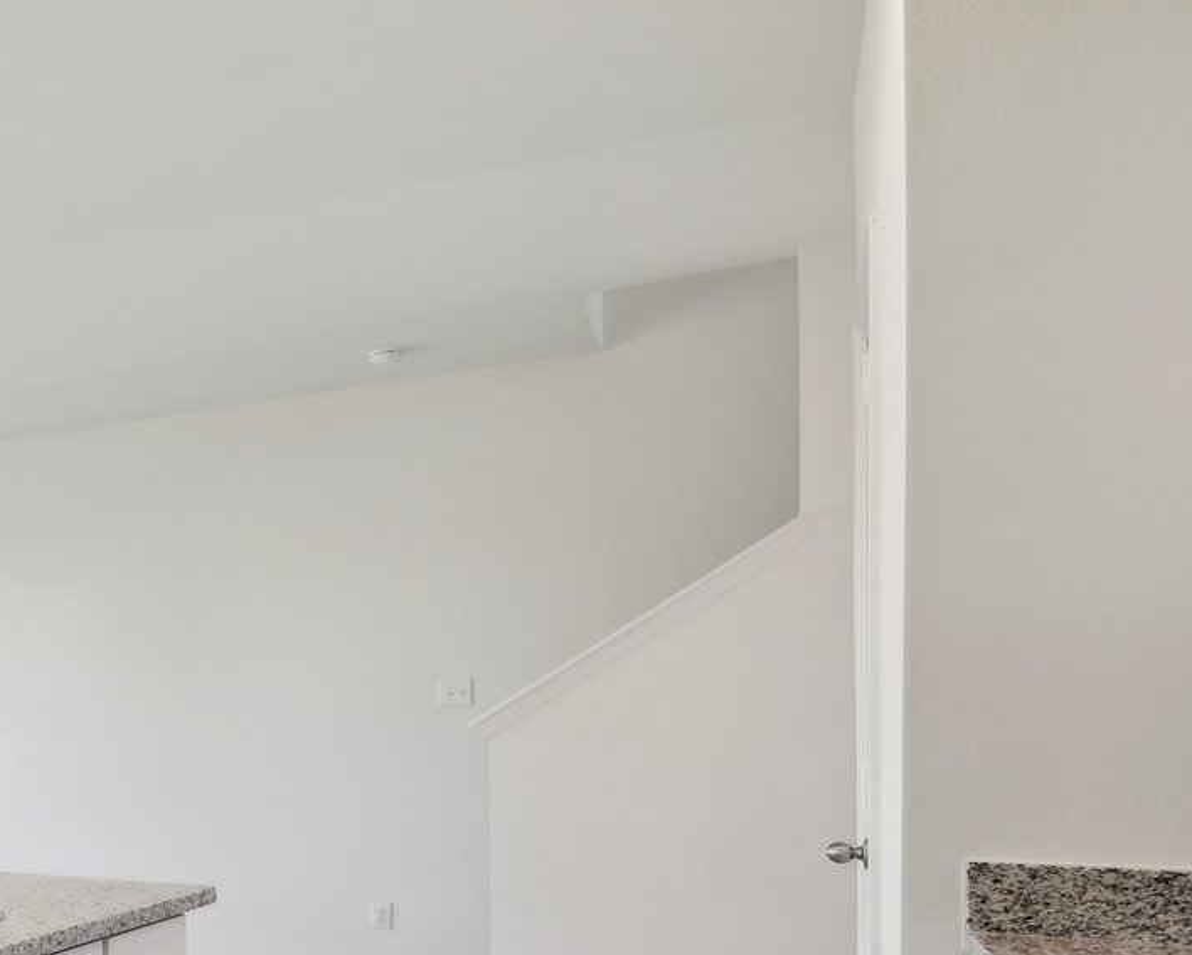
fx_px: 1341
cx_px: -407
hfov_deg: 33.1
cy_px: 707
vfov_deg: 38.3
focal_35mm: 38
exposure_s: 1/20
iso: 160
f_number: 8
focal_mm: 14
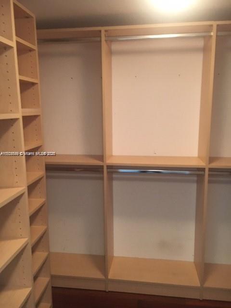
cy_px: 154
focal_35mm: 29
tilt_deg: -7.7
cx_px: 116
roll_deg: -1.8
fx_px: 258
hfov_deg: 48.2
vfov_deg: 61.7
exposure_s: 1/30
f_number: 2.2
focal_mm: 4.15
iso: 200
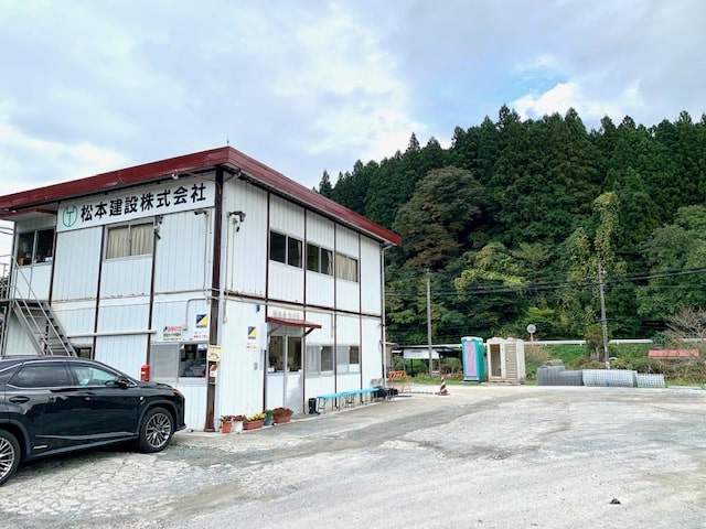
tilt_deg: +9.1
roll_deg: -0.1
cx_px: 353
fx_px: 530
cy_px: 264
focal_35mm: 26
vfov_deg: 53.1
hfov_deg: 67.3
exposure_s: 1/505
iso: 25
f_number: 1.8
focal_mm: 4.25
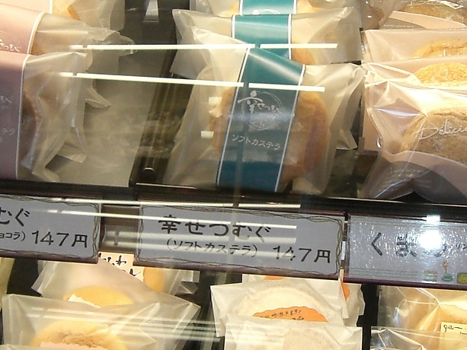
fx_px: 1606
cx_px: 304
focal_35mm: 119
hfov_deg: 16.5
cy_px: 107
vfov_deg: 12.4
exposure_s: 1/125
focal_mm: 6.2
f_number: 2.7
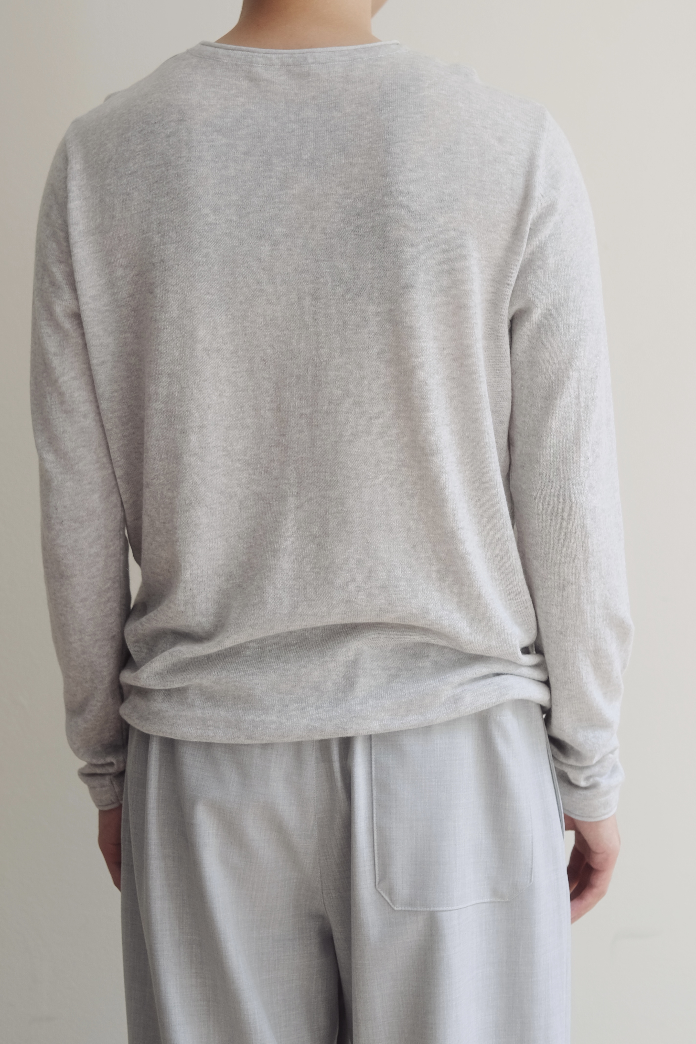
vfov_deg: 37.5
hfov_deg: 25.5
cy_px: 522
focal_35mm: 53
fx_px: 1537
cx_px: 348
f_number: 2.2
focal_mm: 35
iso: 320
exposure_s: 1/85
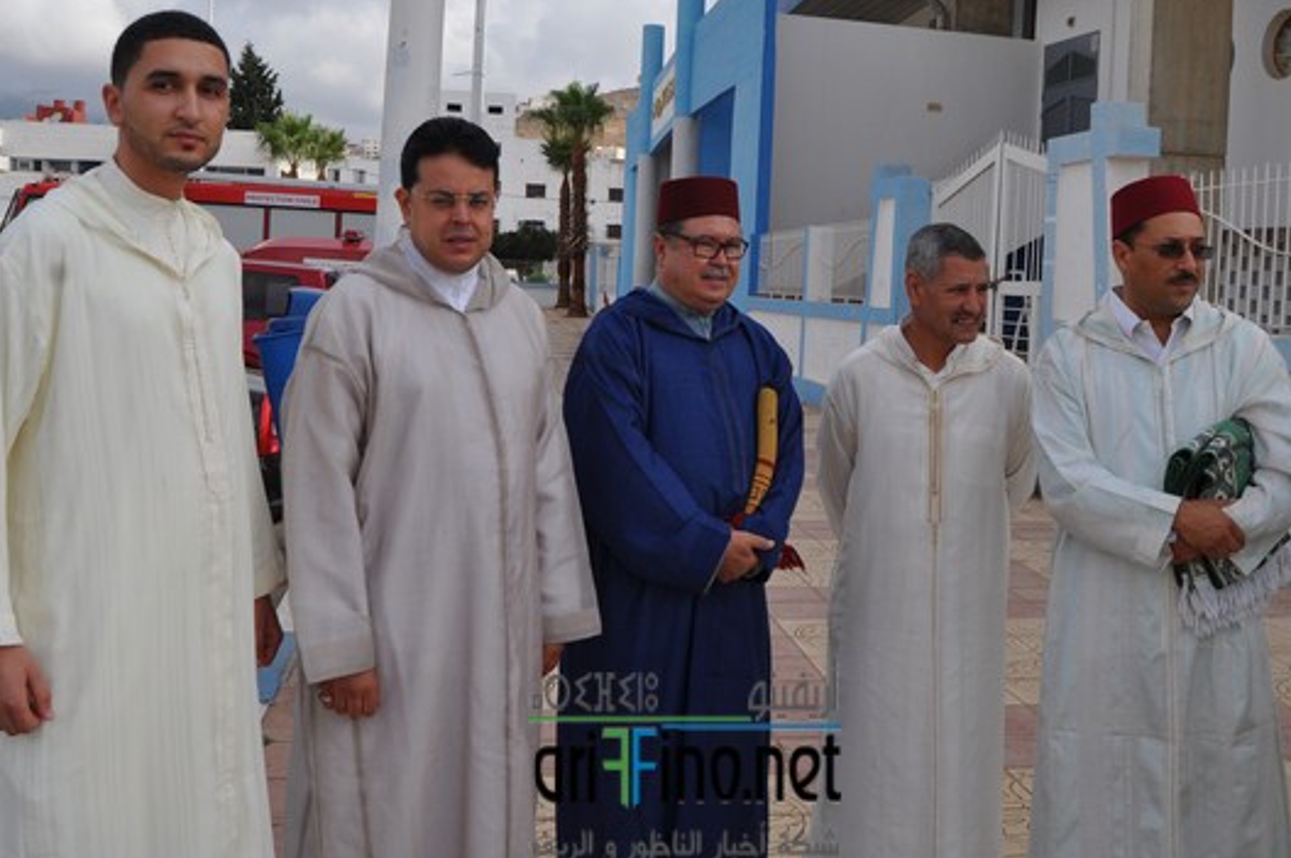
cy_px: 346
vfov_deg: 33.2
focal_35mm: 40
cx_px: 685
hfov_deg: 48.5
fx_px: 1433
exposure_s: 1/320
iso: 200
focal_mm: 22
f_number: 9
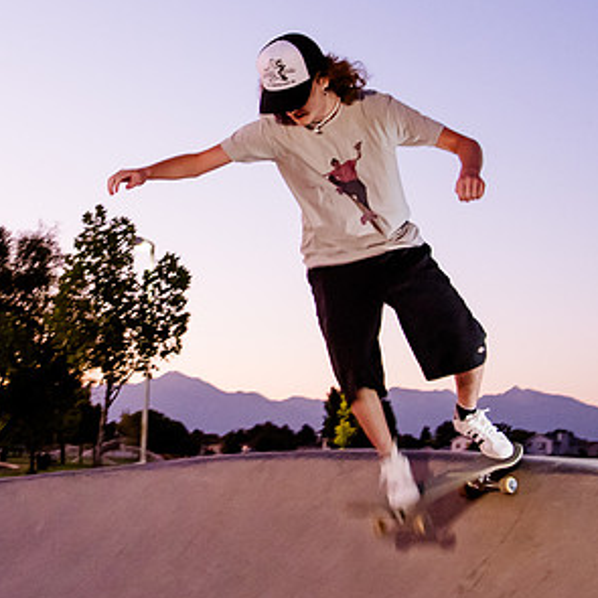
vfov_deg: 27.6
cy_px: 213
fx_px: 1212
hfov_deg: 27.3
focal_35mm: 62
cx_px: 147
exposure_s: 1/100
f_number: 4
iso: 4000
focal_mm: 24
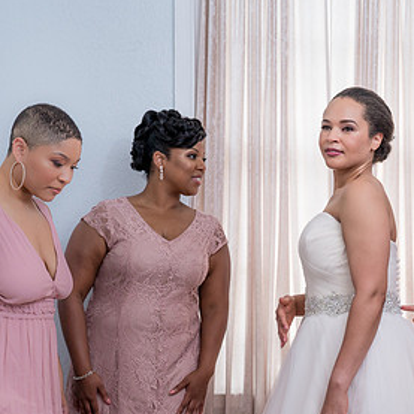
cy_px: 246
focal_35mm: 80
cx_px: 357
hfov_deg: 21.3
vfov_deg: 21.6
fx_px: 1082
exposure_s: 1/160
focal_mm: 43
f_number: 6.3
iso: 1250
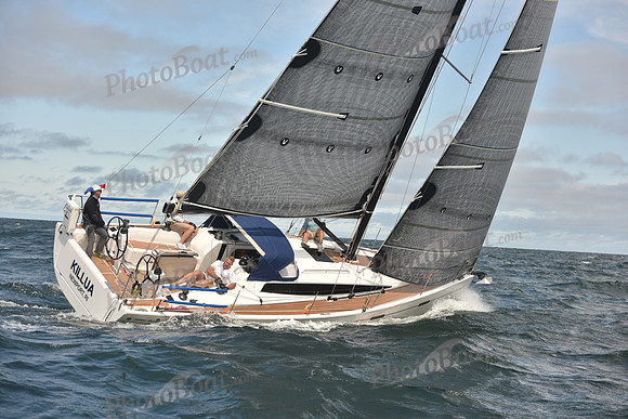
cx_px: 314
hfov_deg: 28.8
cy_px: 210
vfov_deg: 19.5
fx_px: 1221
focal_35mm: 70
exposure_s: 1/1000
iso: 320
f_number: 5.6
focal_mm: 70
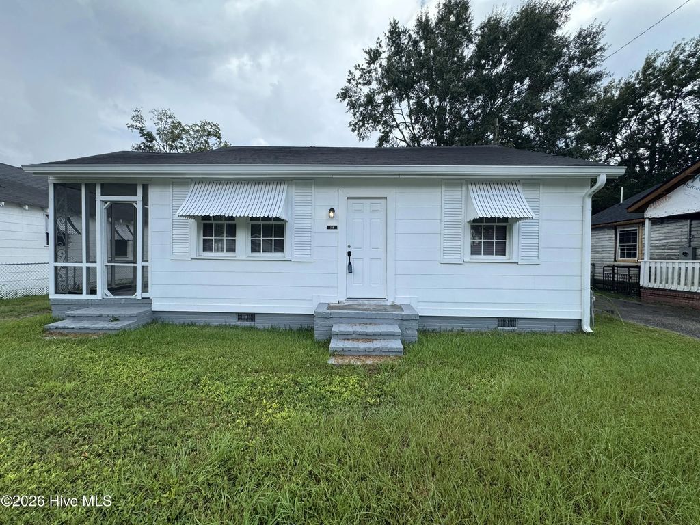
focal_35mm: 14
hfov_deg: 102.1
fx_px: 283
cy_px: 262
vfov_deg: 85.7
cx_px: 350
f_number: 2.2
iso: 50
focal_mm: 2.22
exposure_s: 1/1126
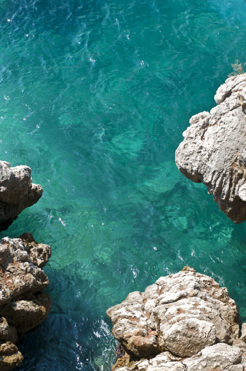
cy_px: 186
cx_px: 123
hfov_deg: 18.1
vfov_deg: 27.0
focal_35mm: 75
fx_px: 771
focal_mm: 50
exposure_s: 1/160
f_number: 7.1
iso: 400
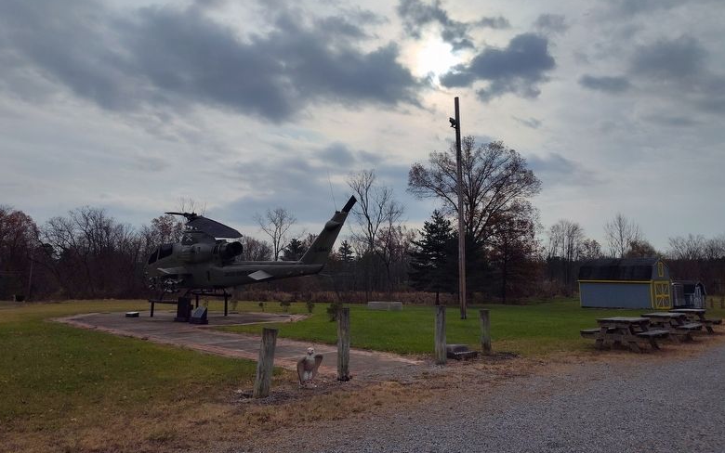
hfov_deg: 72.5
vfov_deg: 49.3
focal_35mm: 25
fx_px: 494
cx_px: 357
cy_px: 214
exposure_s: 1/4243
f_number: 1.8
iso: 100
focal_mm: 5.56
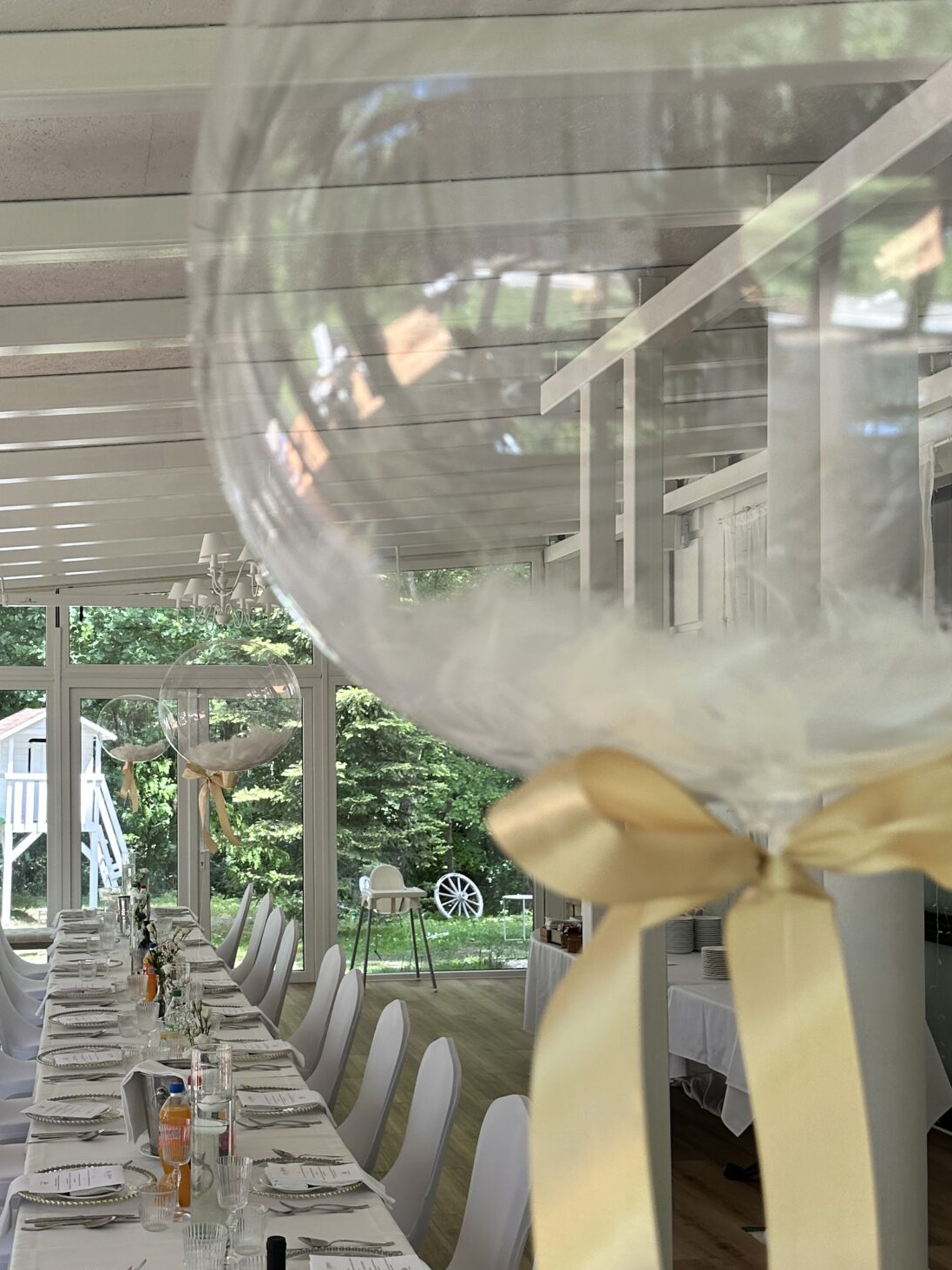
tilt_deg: +0.4
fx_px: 1540
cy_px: 754
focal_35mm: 42
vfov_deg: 44.6
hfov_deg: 34.0
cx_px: 299
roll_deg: -0.9
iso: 80
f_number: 1.78
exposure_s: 1/209
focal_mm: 6.86
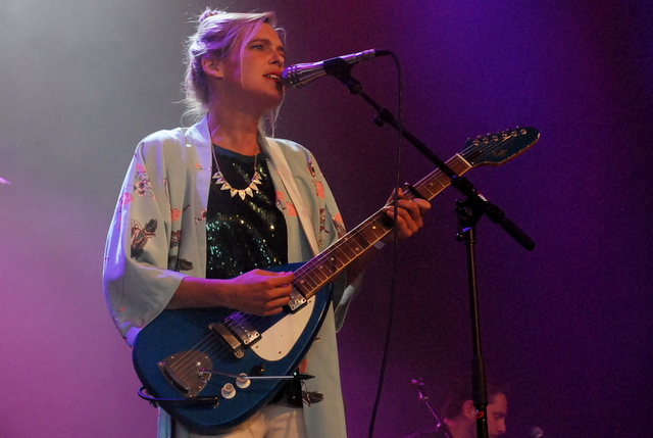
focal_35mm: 93
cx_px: 326
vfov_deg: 14.8
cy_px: 219
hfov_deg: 21.9
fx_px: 1690
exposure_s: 1/160
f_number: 5
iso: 1600
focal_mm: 62
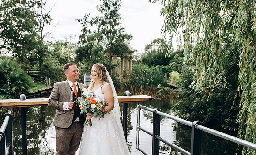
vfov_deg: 30.5
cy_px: 106
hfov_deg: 48.6
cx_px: 100
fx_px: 281
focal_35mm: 41
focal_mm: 24
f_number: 3.2
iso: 100
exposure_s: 1/200
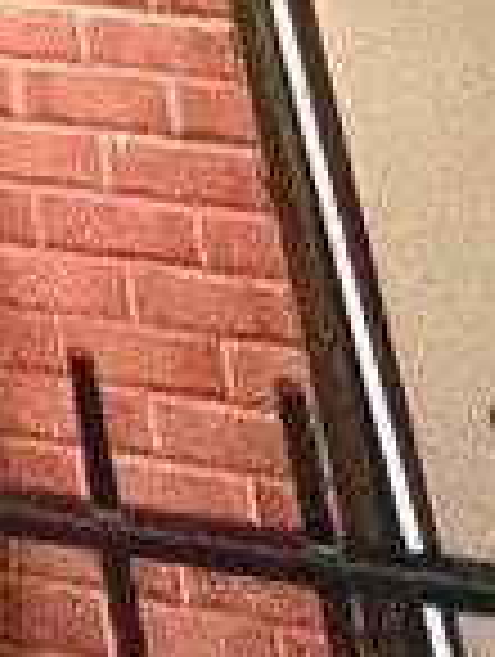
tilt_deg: +27.8
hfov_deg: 11.0
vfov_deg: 10.1
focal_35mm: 96
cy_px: -1539
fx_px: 1825
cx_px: -918
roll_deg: -0.3
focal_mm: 1.57
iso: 500
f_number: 1.8
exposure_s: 1/60
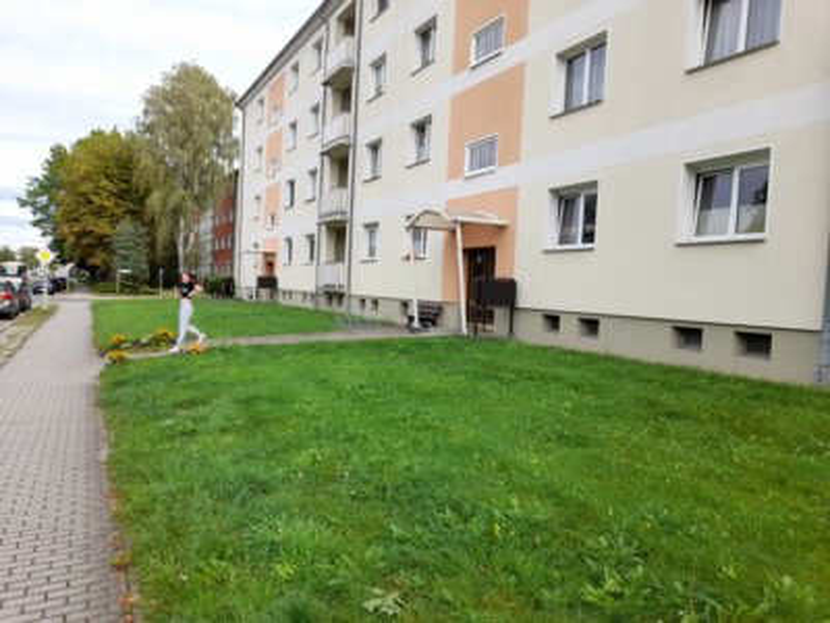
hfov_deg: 69.4
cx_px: 415
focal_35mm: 25
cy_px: 312
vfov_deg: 54.9
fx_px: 599
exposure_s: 1/268
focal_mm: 4.6
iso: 20
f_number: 2
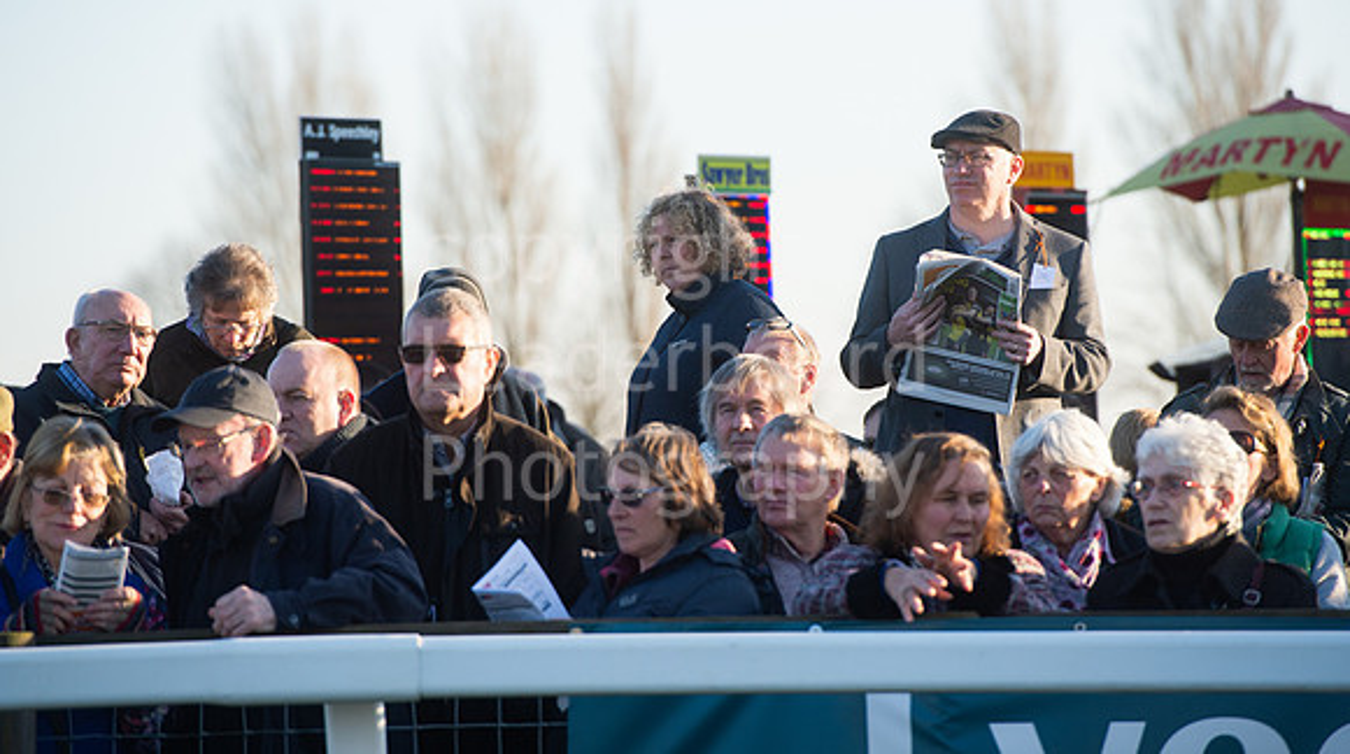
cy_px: 315
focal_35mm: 218
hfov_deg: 9.9
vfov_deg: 5.6
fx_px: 7776
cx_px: 676
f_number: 5
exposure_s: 1/1600
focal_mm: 200
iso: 500
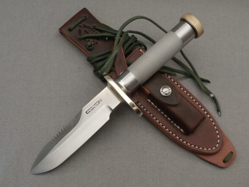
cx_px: 127
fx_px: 252
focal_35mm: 35
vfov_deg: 40.7
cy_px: 95
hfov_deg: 52.6
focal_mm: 6
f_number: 3.4
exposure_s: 1/20
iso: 400
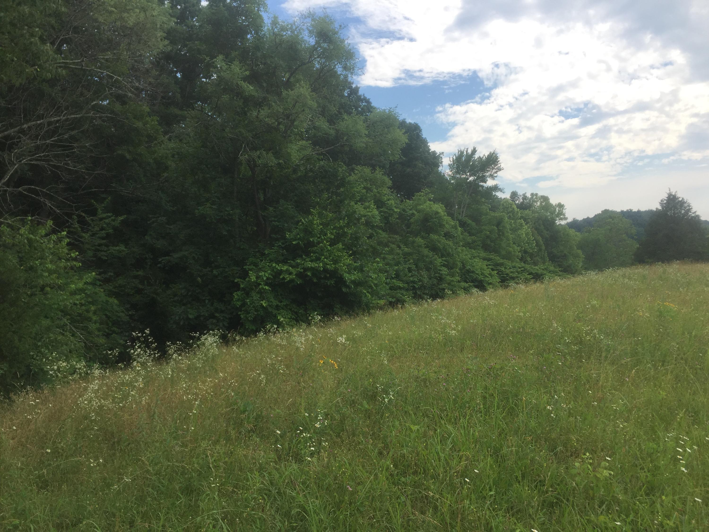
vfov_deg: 48.2
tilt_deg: -1.1
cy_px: 266
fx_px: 594
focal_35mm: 29
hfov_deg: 61.7
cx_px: 354
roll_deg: -0.3
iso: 32
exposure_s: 1/1319
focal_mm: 4.15
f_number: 2.2
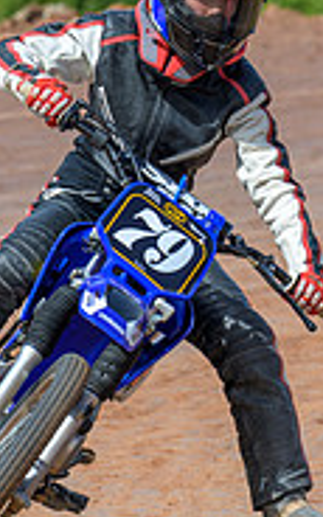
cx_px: 695
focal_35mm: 785
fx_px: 11056
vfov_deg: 2.7
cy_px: 229
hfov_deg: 1.7
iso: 72
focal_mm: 200
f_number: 5
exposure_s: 1/400
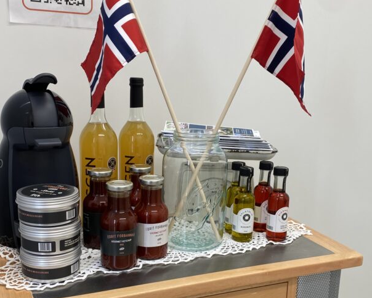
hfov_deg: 42.9
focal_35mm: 43
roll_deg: -3.5
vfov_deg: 34.6
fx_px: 473
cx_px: 196
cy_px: 197
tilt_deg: -12.4
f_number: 1.8
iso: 32
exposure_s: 1/100
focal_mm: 4.25
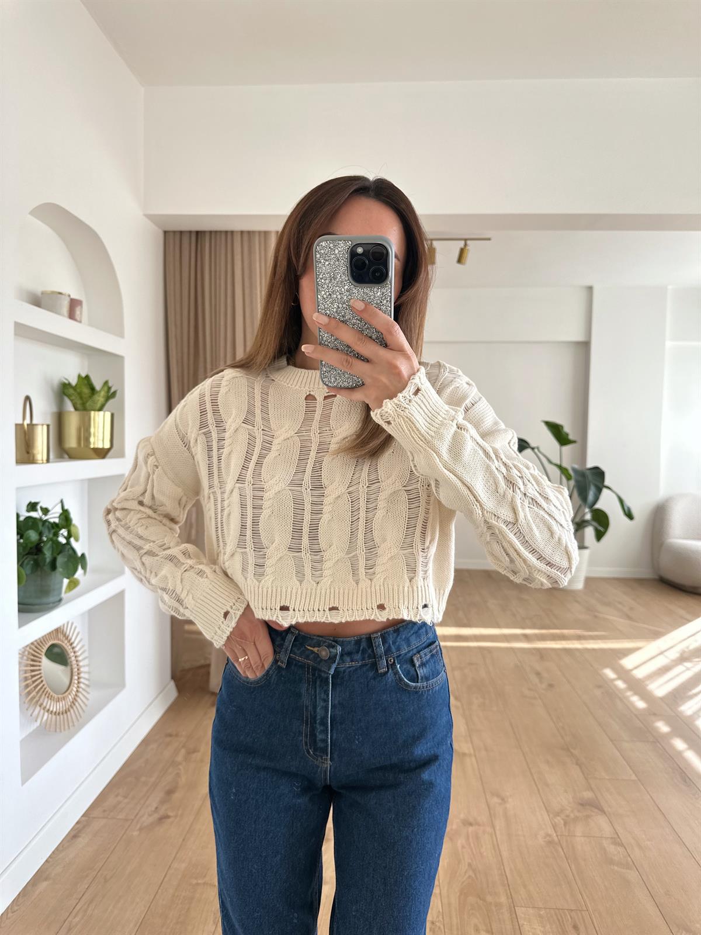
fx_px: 648
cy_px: 468
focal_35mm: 24
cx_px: 350
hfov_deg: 56.8
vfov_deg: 71.6
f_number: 1.78
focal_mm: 6.86
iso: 64
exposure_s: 1/175
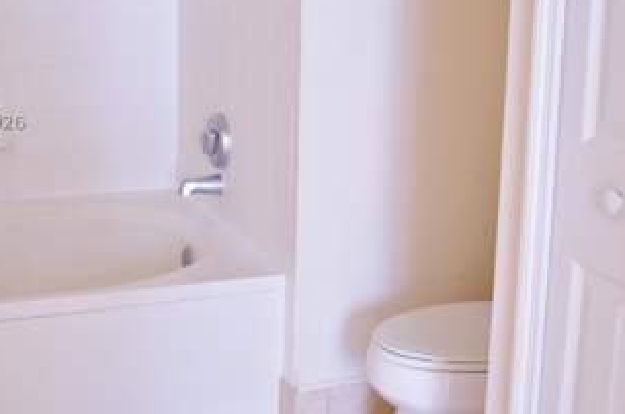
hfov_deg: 38.1
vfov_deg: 25.7
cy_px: 120
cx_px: 252
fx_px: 901
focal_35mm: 52
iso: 720
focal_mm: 22
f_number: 3.8
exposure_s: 1/60
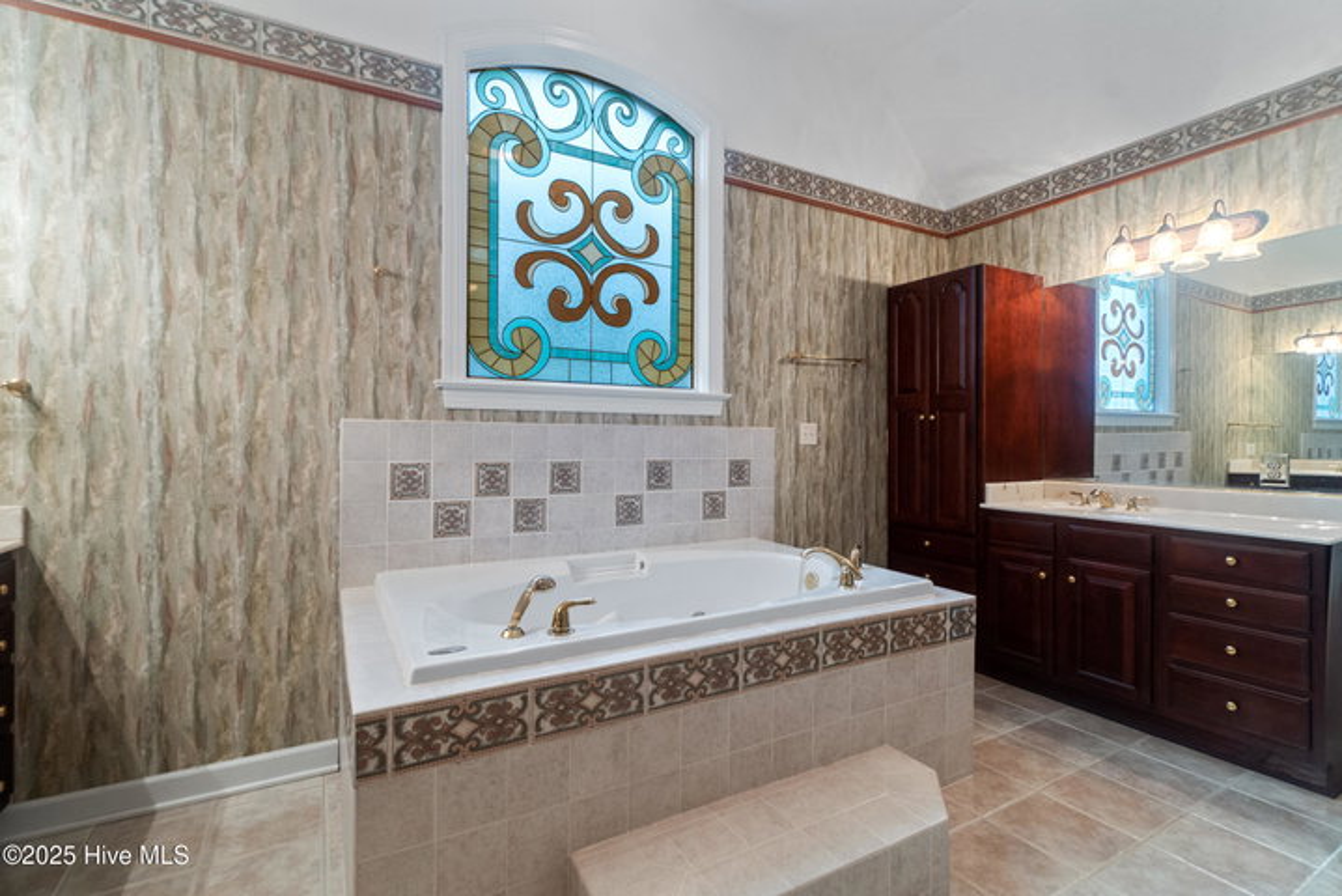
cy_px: 448
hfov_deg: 100.4
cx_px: 671
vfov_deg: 77.4
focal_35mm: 15
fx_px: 559
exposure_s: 1/1.67
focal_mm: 10
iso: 400
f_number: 8
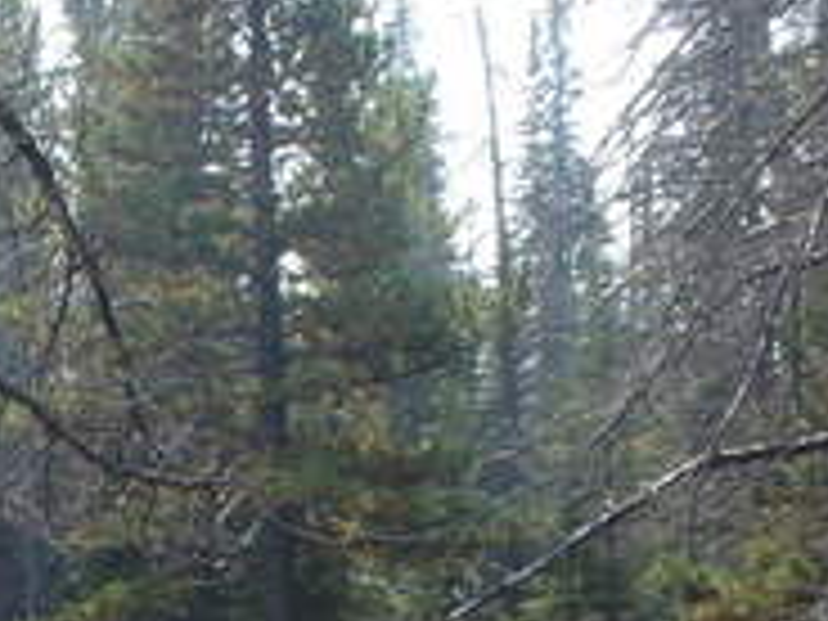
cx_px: -122
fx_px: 1818
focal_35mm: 76
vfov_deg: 18.0
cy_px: 826
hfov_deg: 23.8
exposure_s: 1/320
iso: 125
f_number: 3.9
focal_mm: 5
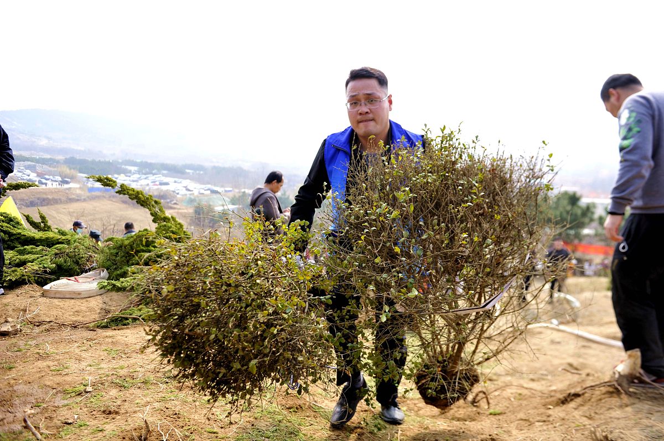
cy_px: 220
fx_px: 498
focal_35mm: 27
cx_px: 332
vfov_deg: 47.9
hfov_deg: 67.4
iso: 250
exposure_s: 1/1000
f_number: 3.5
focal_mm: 27
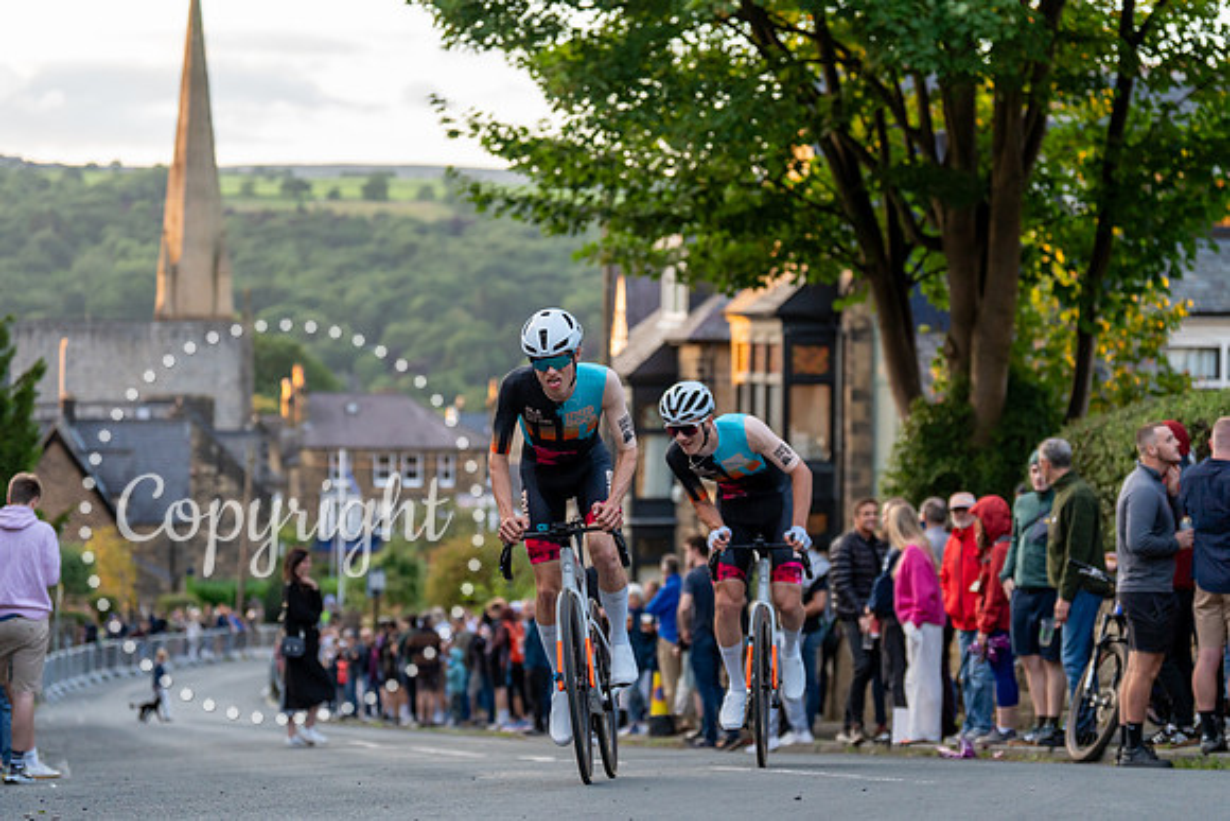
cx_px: 615
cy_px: 410
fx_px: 3212
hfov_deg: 21.7
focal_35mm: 94
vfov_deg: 14.6
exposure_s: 1/1000
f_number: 2.8
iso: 2000
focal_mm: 94
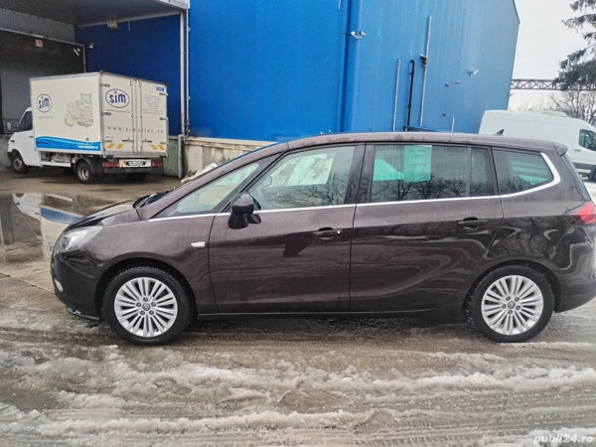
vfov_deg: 48.2
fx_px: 499
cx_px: 298
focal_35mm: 29
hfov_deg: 61.7
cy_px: 224
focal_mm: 4.75
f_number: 1.8
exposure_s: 1/221
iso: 100
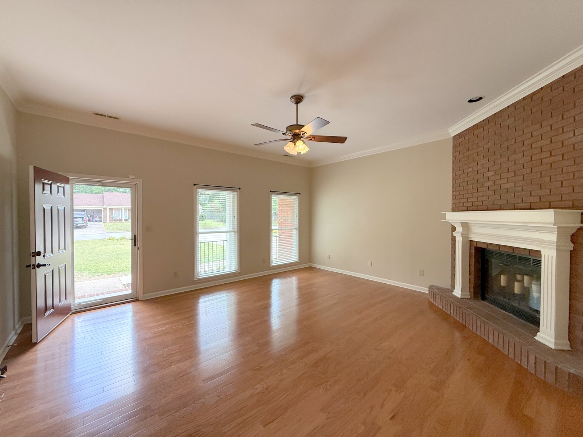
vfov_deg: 85.7
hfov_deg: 102.1
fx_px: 236
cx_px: 292
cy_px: 218
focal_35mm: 14
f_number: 2.2
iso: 160
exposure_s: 1/99
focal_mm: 2.22
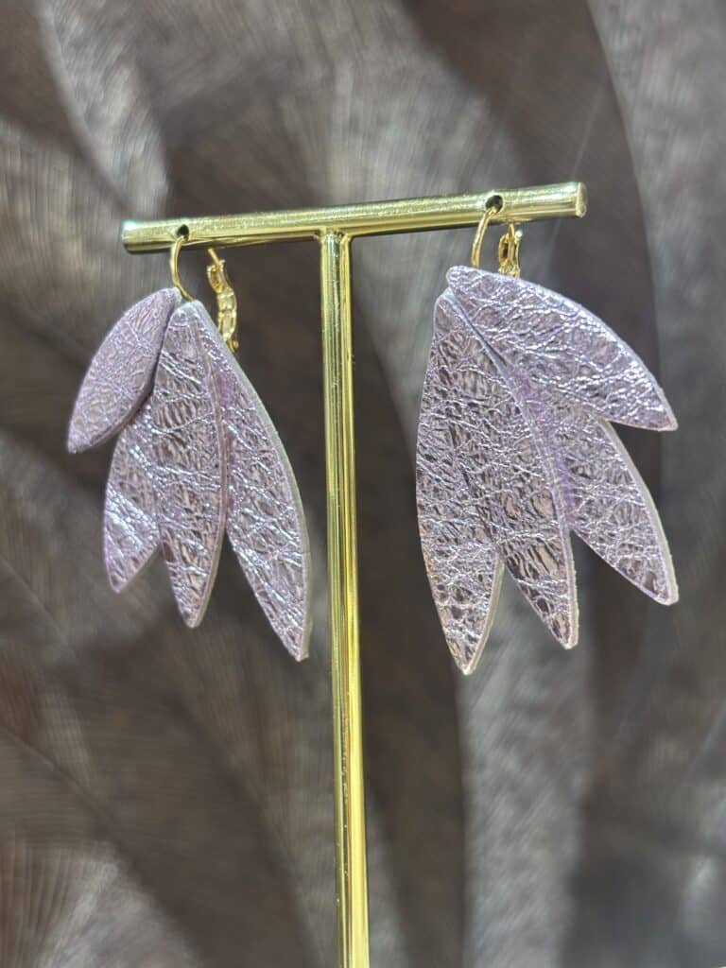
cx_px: 363
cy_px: 484
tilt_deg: -2.8
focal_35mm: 52
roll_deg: +1.1
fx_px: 1454
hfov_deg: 28.0
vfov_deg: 36.8
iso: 50
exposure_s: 1/50
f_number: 1.6
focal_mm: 5.96
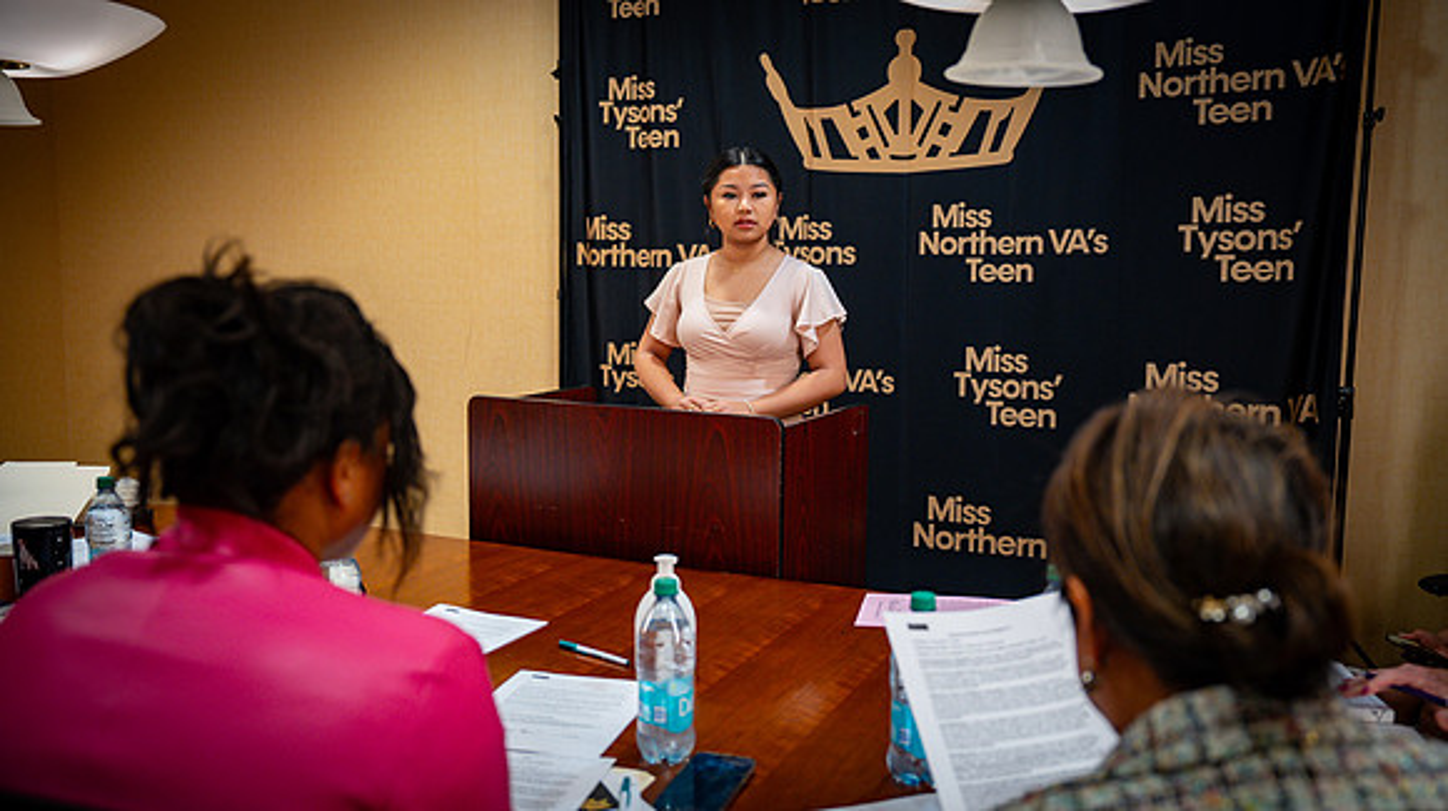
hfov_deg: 58.7
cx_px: 724
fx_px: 1286
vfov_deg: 35.0
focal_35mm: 34
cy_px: 406
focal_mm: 32
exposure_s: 1/125
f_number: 2.8
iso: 800
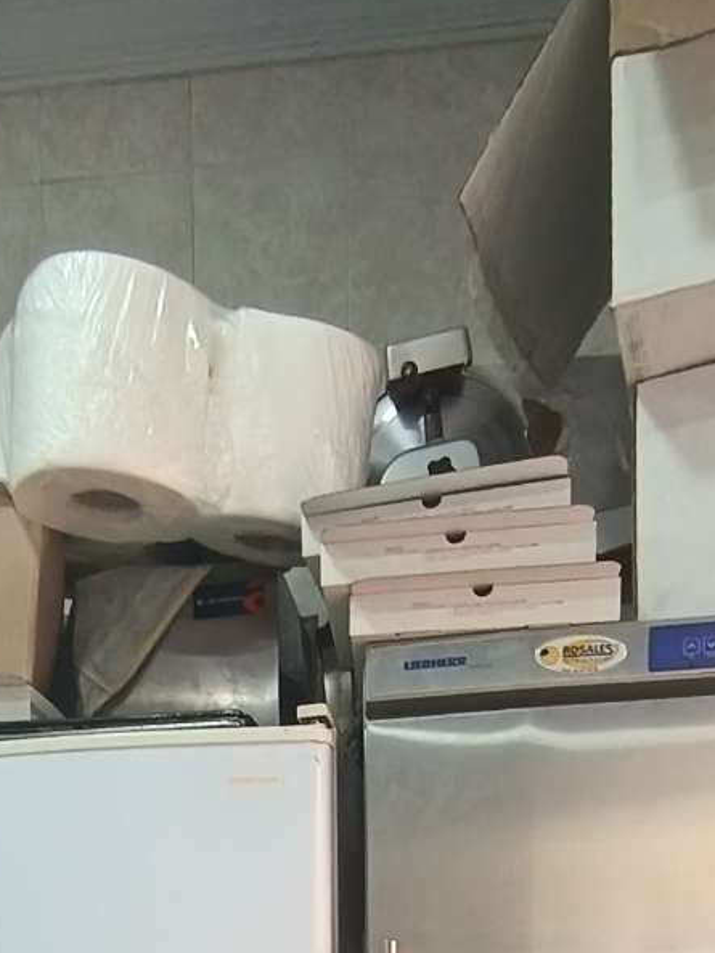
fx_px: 1184
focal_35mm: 43
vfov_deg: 35.1
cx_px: 237
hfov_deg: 33.3
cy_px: 1131
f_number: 2.2
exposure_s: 1/50
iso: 219
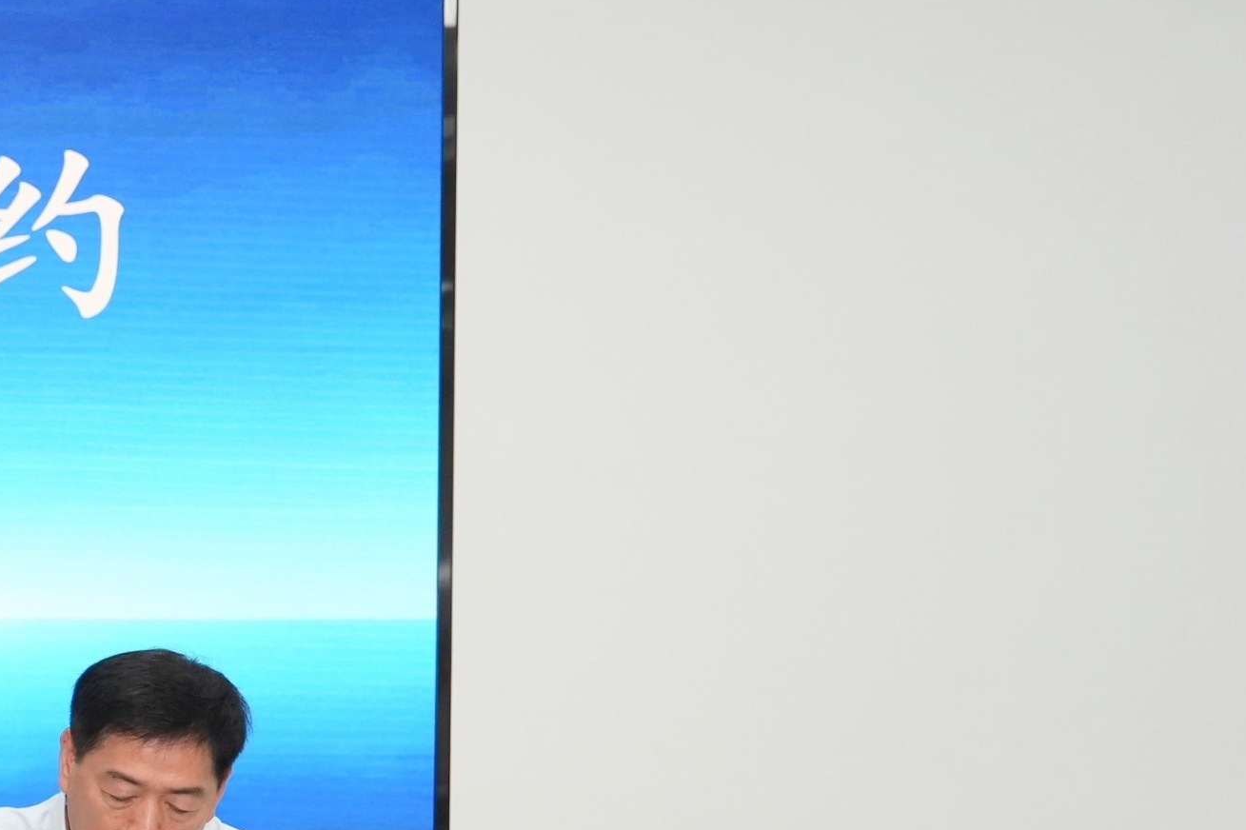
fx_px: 3460
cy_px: 728
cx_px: -692
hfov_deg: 17.9
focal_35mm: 100
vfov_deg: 13.6
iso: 1250
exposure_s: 1/160
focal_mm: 32
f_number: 4
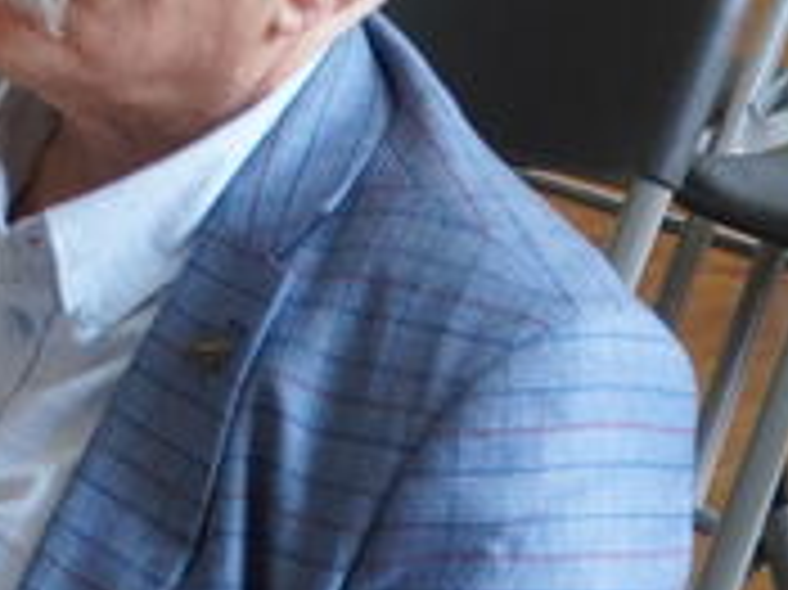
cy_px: -426
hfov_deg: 12.1
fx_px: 3594
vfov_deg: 9.0
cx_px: -315
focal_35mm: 158
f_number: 4
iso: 1000
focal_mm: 24
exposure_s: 1/160
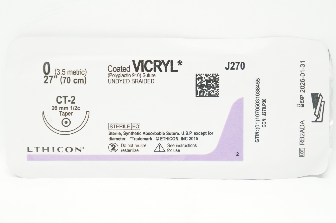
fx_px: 643
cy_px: 112
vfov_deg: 19.7
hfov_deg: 29.3
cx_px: 168
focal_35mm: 69
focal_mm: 46
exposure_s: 1/100
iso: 800
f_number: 5.6
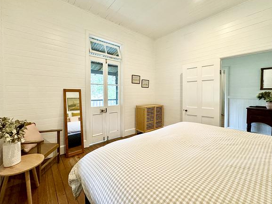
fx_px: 118
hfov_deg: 98.0
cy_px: 96
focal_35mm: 15
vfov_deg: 81.8
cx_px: 131
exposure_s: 1/100
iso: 320
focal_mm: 2.22
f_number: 2.2
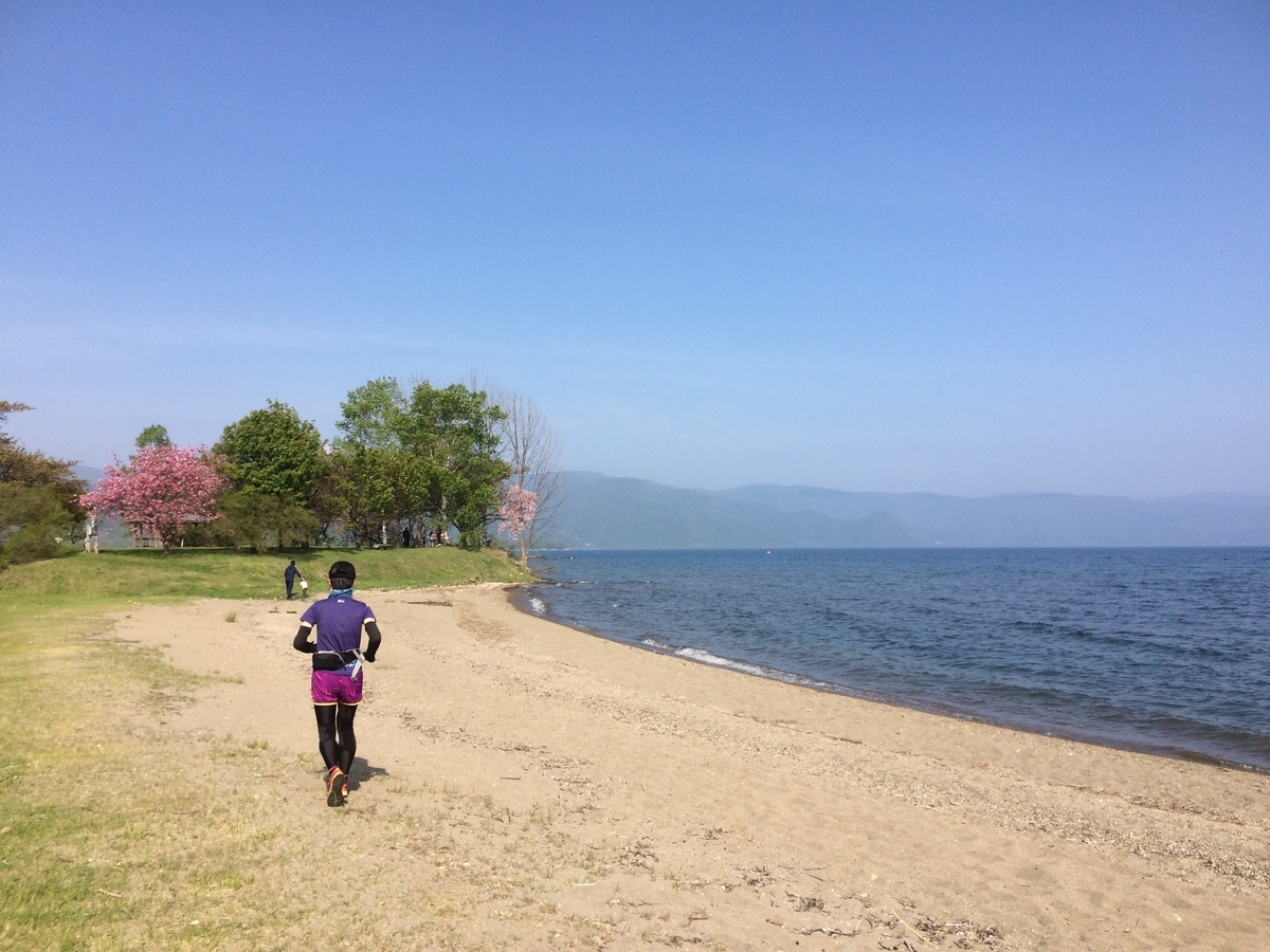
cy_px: 476
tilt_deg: +4.8
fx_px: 1064
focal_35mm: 29
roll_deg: +1.3
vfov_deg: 48.2
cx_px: 635
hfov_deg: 61.7
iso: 32
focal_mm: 4.15
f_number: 2.2
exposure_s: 1/2283
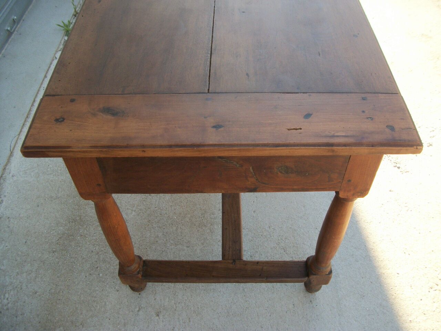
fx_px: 408
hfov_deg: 56.8
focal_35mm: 32
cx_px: 220
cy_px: 166
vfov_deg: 44.2
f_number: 2.9
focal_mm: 5.7
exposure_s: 1/200
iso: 80
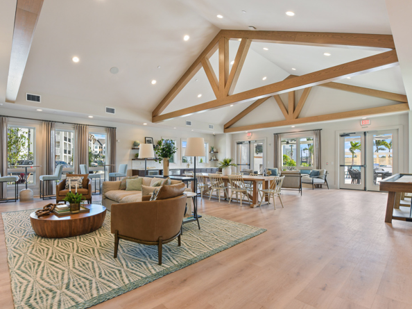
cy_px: 150
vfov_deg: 74.7
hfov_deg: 90.3
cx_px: 172
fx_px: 202
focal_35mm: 17
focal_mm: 15
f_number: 8
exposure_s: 1/30
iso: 400
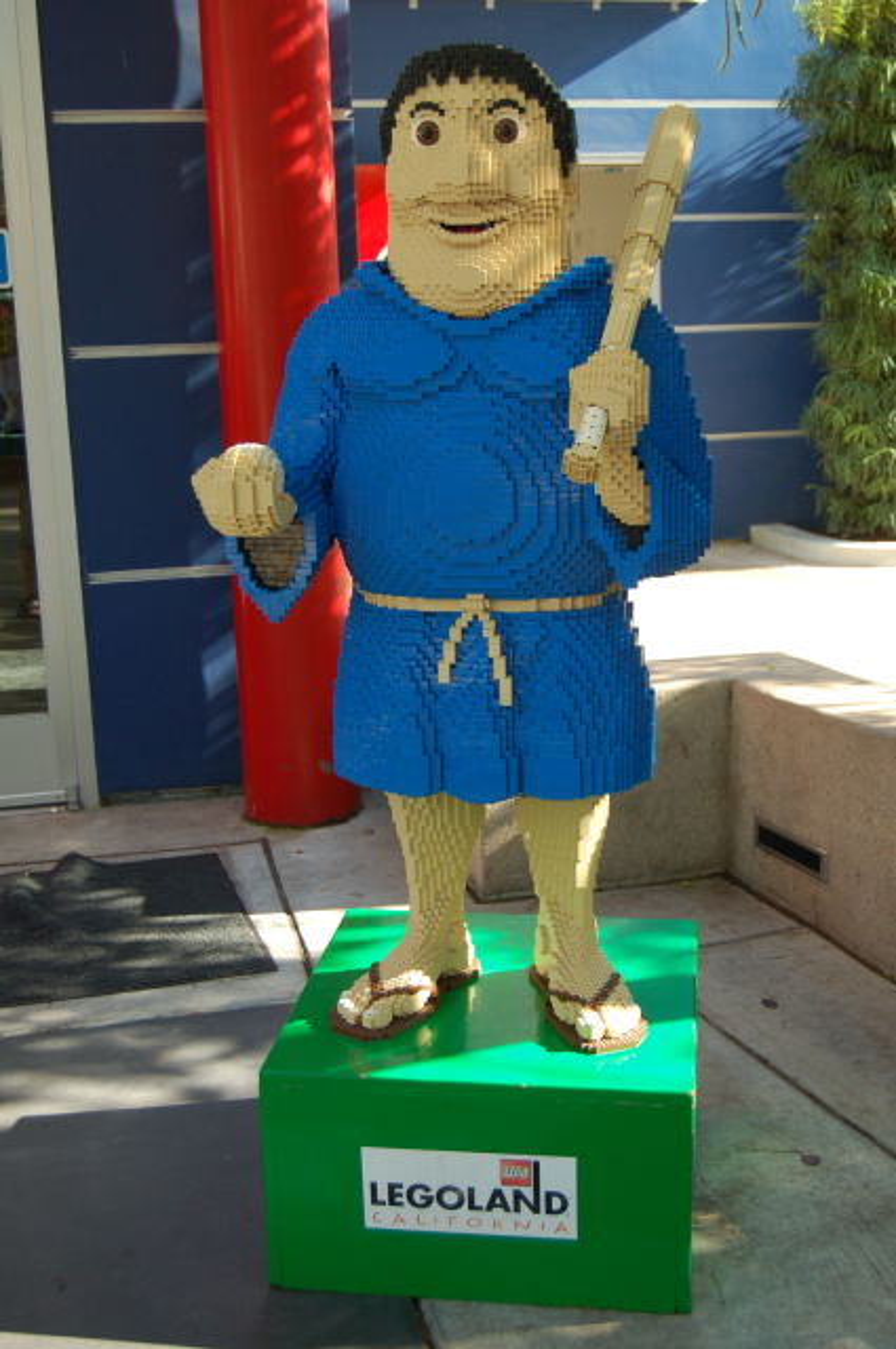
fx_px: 1684
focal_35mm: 45
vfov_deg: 43.7
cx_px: 448
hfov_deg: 29.8
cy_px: 674
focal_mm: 30
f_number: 4.2
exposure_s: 1/80
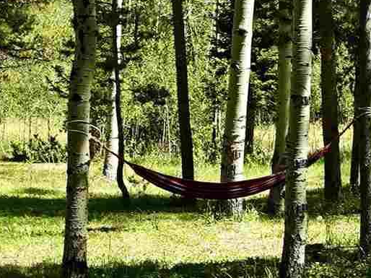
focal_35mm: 92
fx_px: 986
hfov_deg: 21.1
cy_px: 71
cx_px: 297
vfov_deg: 16.0
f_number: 8
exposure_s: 1/125
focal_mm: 11
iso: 100
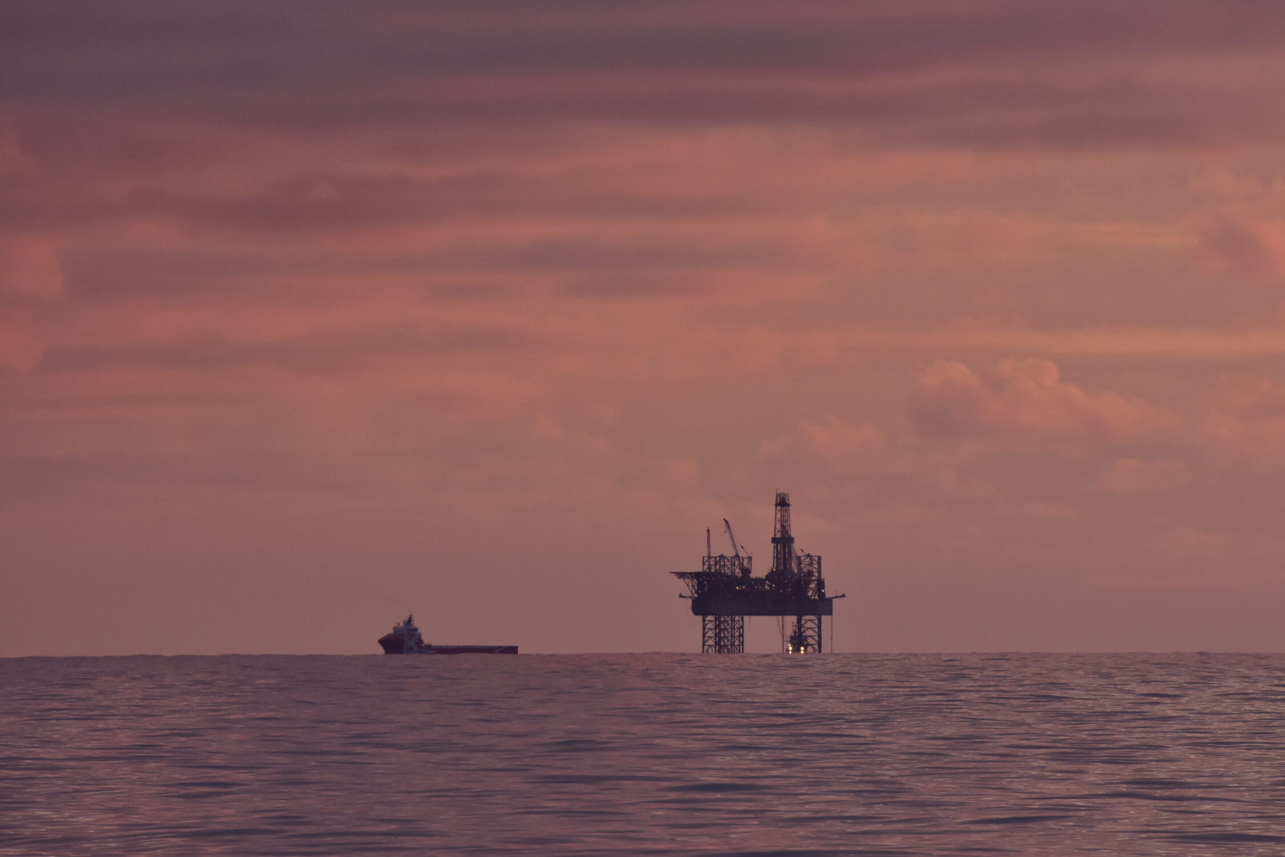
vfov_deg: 2.4
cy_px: 428
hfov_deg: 3.6
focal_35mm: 570
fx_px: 20344
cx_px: 642
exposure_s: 1/500
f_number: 8
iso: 800
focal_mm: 380
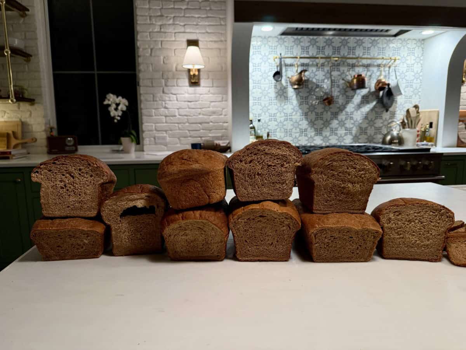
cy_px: 175
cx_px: 233
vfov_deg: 56.8
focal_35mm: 24
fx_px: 323
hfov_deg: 71.6
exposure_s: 1/120
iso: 400
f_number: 1.8
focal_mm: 6.8
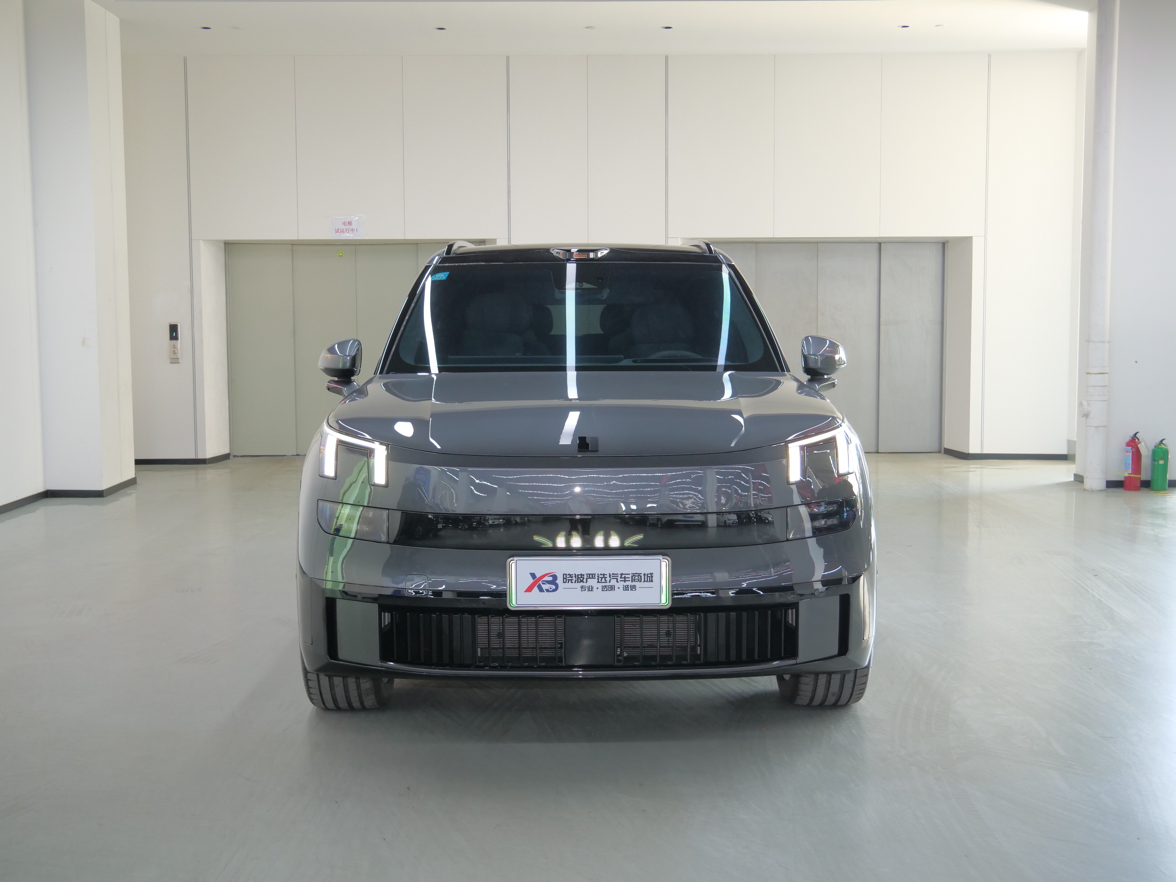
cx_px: 588
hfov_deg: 46.8
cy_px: 441
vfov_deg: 36.0
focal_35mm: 40
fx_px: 1359
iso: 800
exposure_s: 1/15
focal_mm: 20
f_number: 4.1
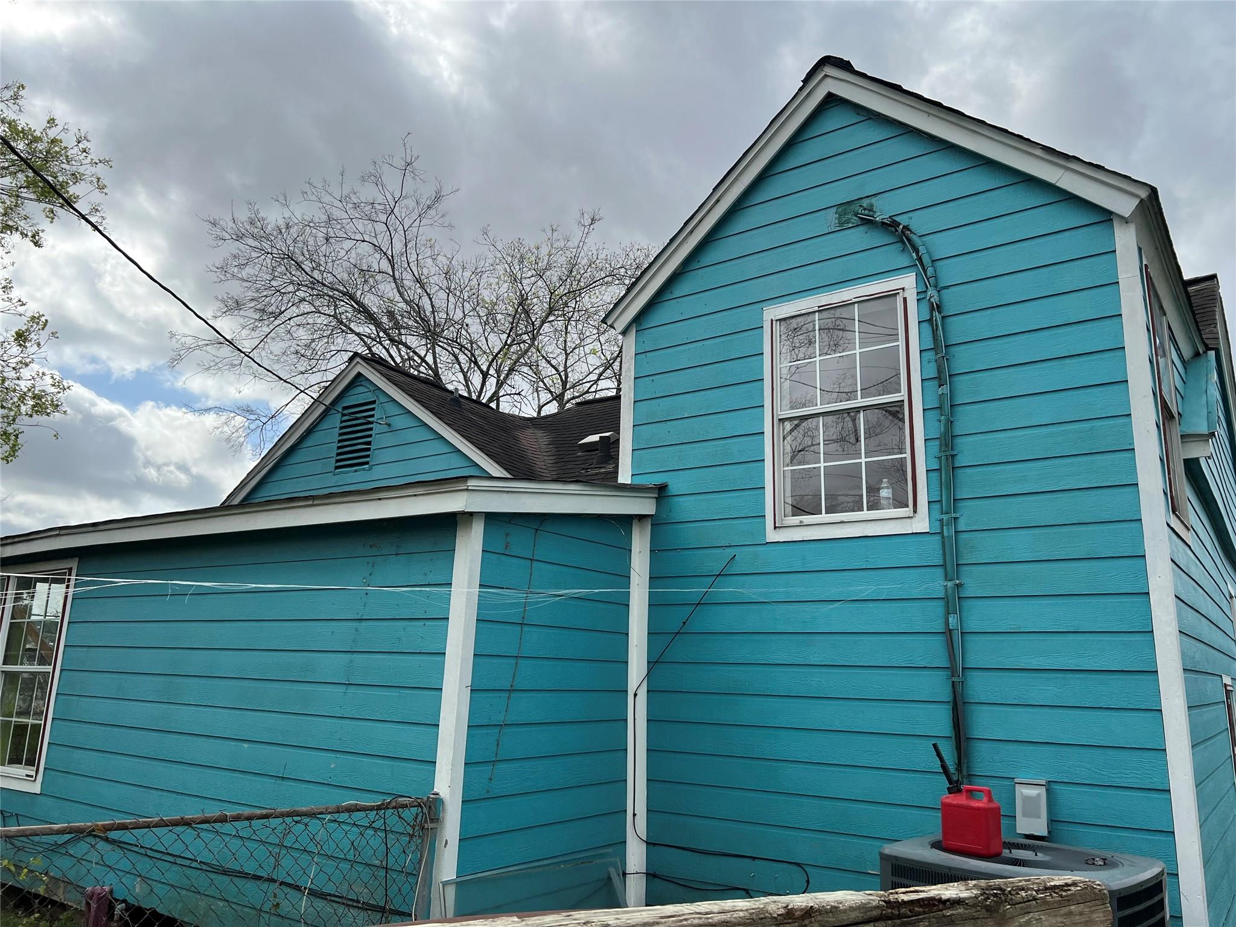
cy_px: 464
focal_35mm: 26
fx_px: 928
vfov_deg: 53.1
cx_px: 618
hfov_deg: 67.3
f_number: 1.5
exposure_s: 1/4115
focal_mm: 5.7
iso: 50
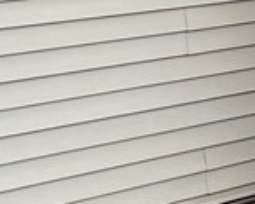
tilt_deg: -0.8
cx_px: 526
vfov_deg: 8.6
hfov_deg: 10.0
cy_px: -56
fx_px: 1344
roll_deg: +2.0
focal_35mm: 178
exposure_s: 1/371
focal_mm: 5.1
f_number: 1.6
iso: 50
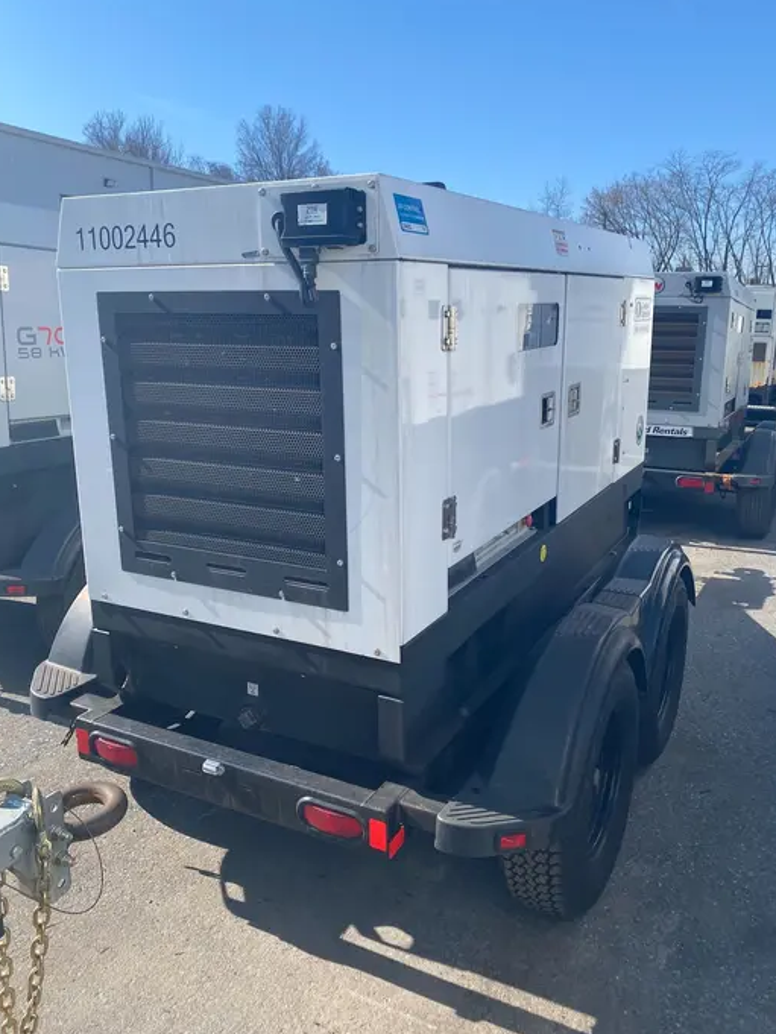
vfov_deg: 63.4
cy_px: 488
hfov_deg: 49.8
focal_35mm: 28
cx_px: 396
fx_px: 837
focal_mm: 4.25
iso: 32
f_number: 1.8
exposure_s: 1/2141
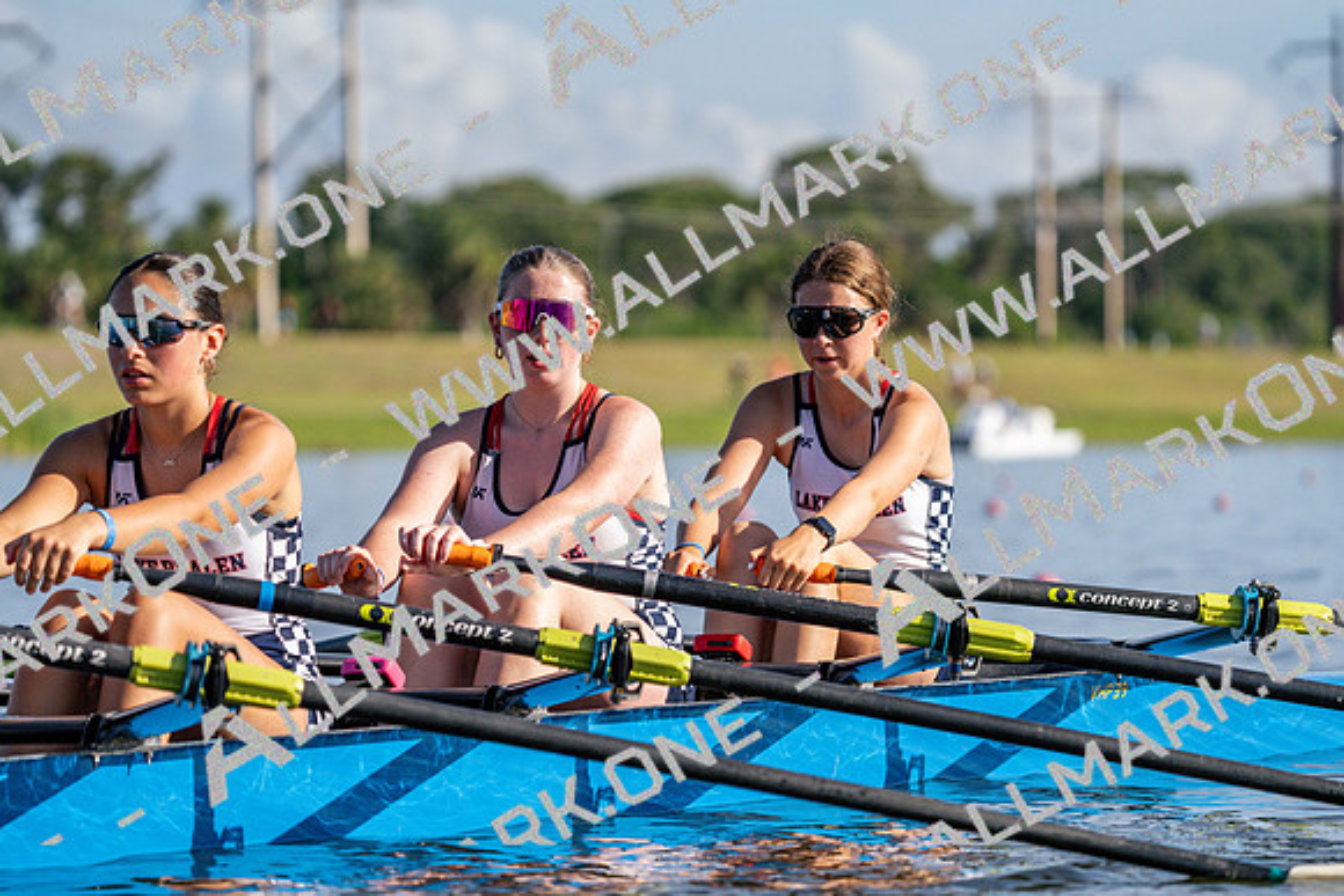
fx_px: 10082
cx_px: 672
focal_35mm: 270
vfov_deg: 5.1
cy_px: 448
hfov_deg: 7.6
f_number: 6.3
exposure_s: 1/2500
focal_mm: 270
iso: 320
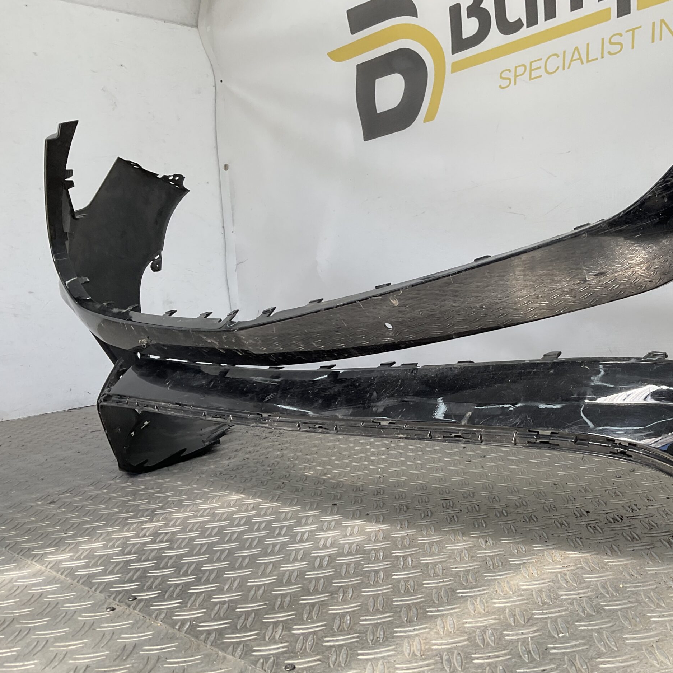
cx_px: 451
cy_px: 341
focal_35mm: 35
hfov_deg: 46.4
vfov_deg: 47.2
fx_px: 770
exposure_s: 1/274
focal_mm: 3
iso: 16
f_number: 1.8
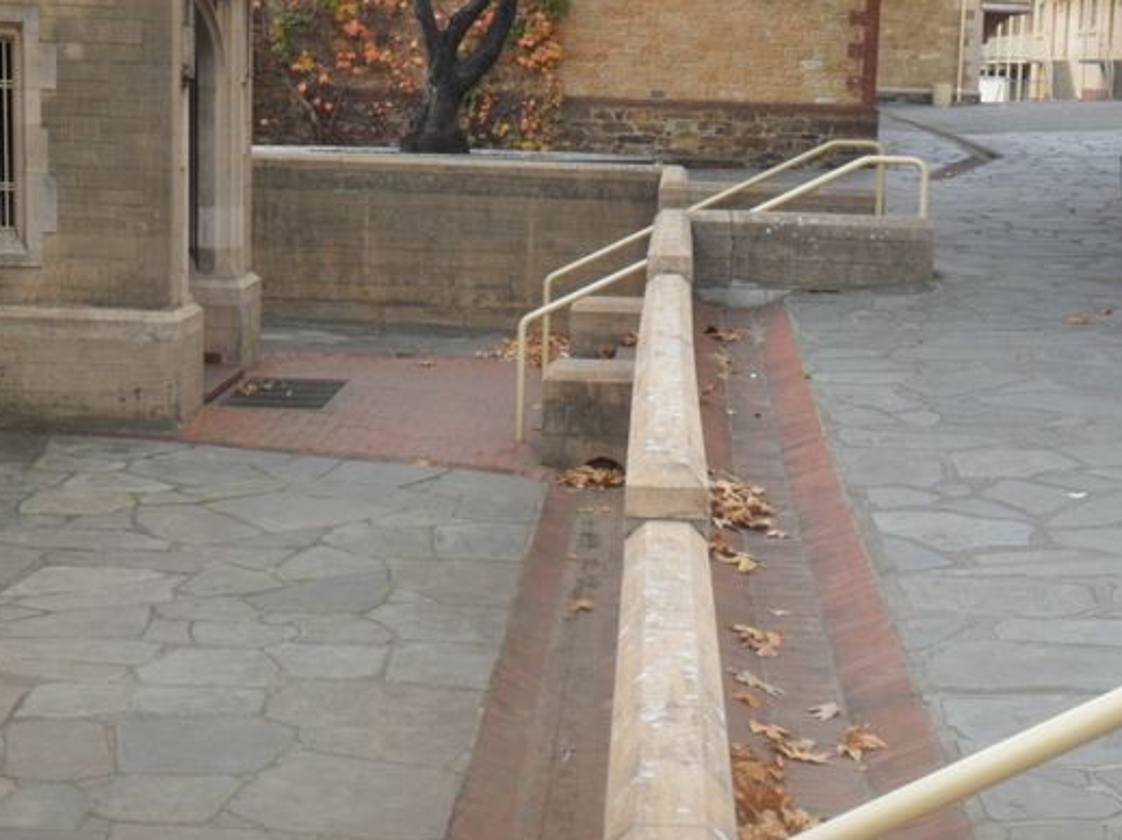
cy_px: 485
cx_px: 637
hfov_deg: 26.7
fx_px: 2365
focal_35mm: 73
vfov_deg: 20.1
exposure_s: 1/60
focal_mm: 11.2
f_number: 5.6
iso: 100
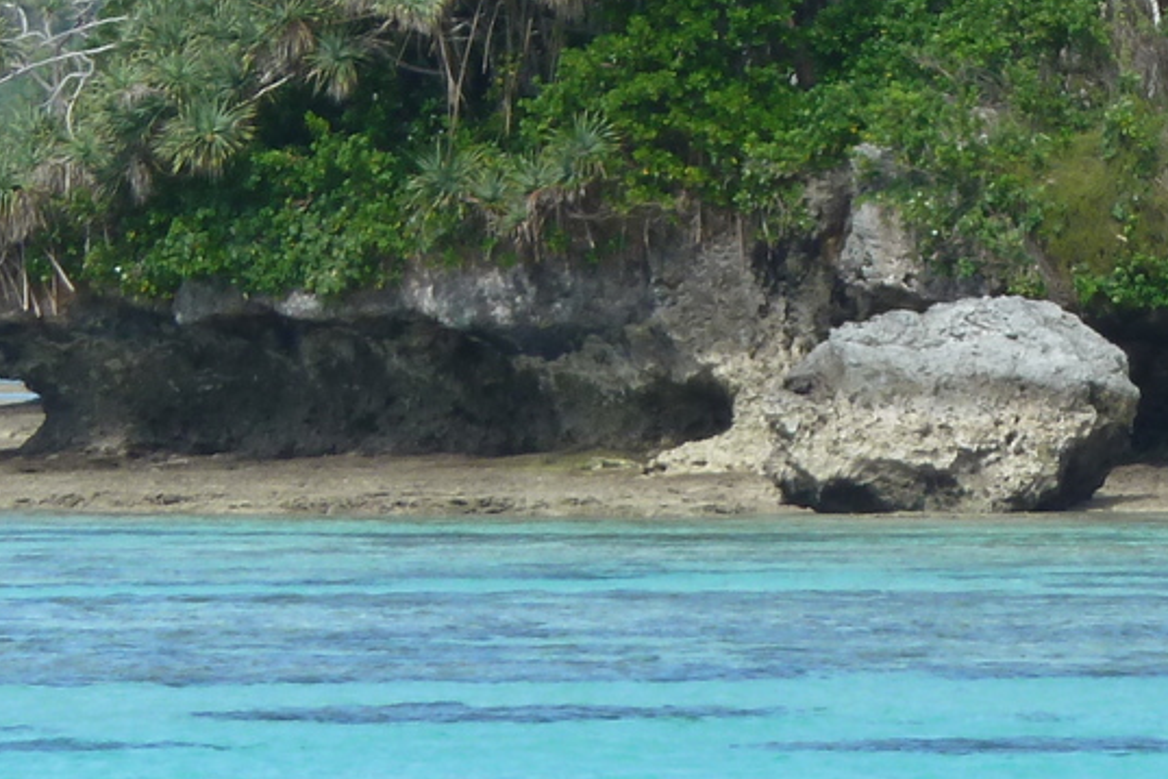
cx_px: 948
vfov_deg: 1.8
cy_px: 196
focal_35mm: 750
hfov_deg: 2.7
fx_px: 24331
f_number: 4.7
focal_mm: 39.7
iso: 80
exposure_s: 1/400
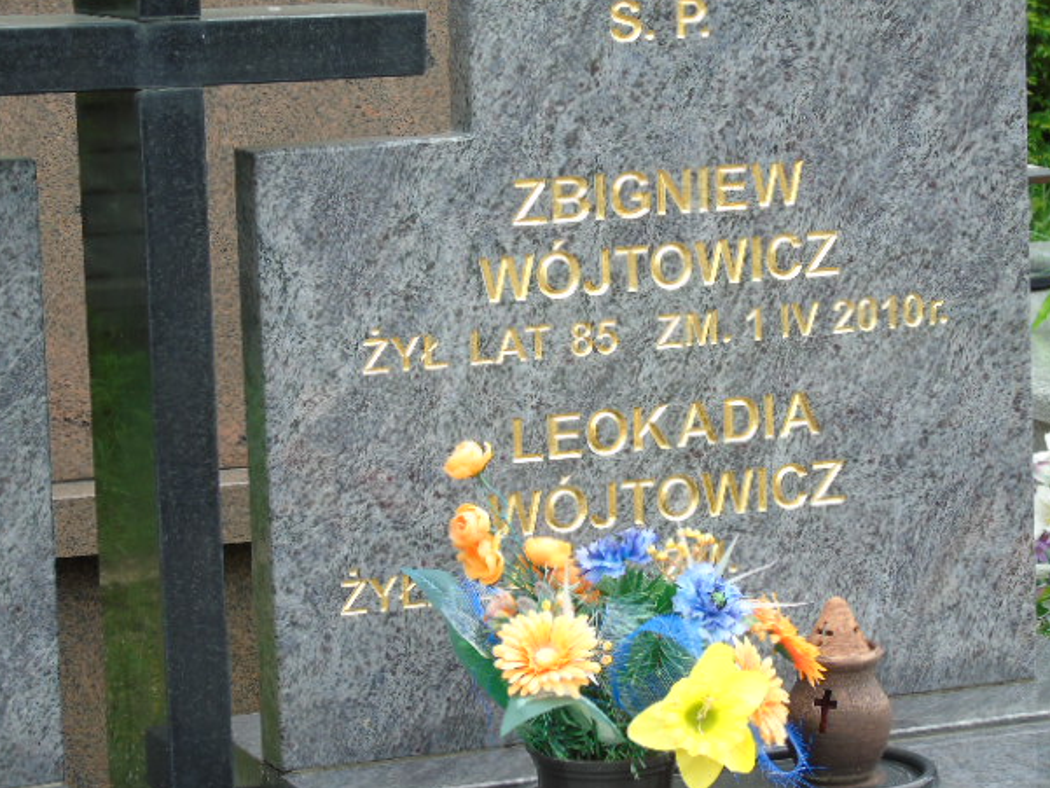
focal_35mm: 132
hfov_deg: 14.9
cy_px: 407
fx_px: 4005
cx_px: 540
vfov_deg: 11.2
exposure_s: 1/40
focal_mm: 22
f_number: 4.6
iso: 80
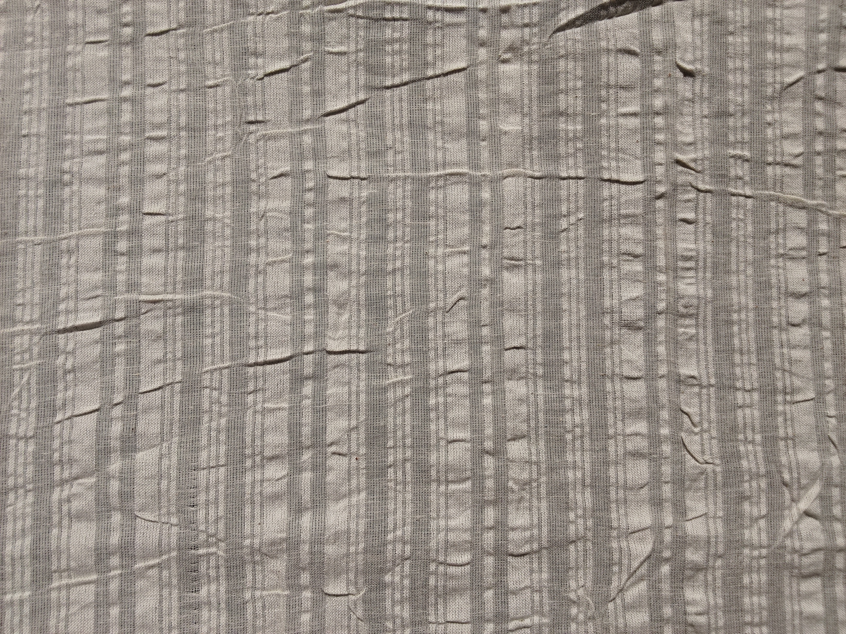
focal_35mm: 26
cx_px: 423
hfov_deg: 67.3
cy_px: 317
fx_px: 635
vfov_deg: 53.1
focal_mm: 2.78
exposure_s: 1/100
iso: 64
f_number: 2
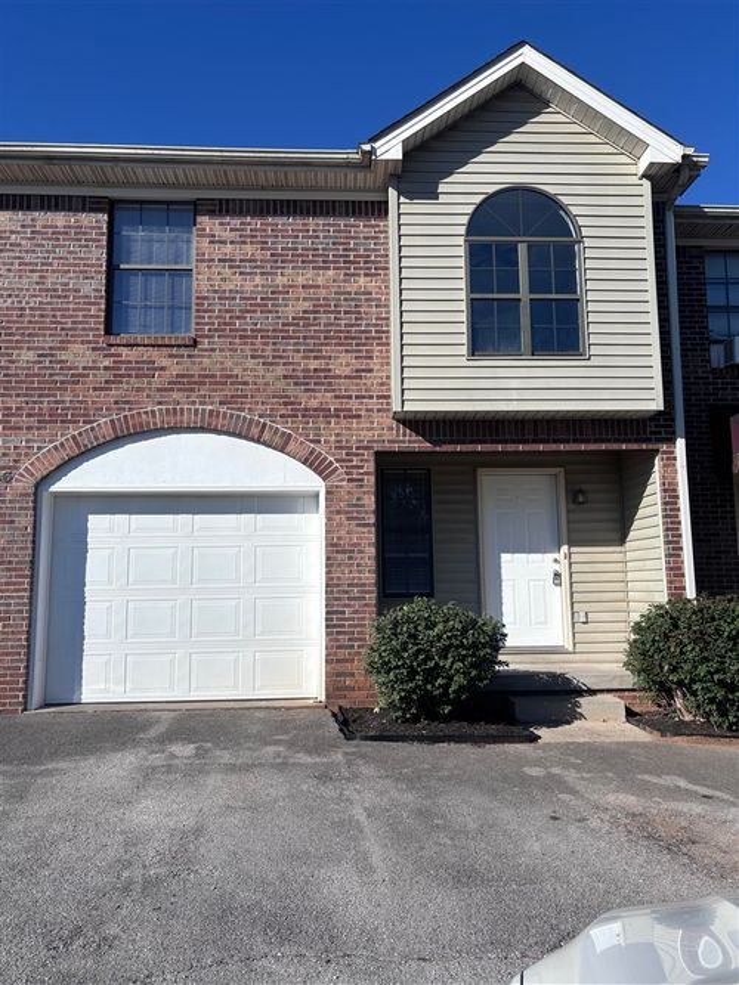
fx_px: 740
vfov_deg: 67.3
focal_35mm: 26
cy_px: 492
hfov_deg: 53.0
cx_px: 370
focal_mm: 5.96
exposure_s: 1/5348
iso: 50
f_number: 1.6
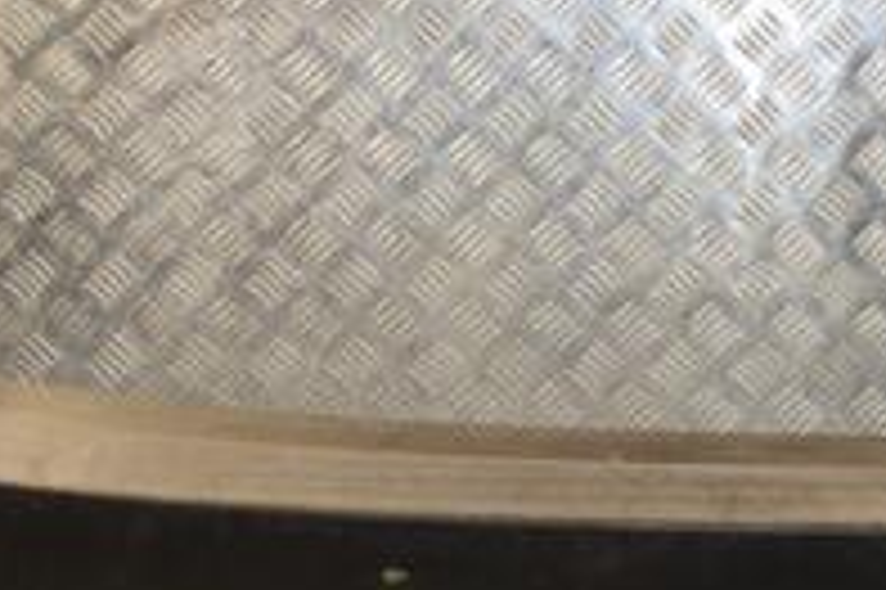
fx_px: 2926
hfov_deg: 17.1
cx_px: 720
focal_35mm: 119
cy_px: 369
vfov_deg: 11.5
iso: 800
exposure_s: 1/200
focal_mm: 26
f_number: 5.6
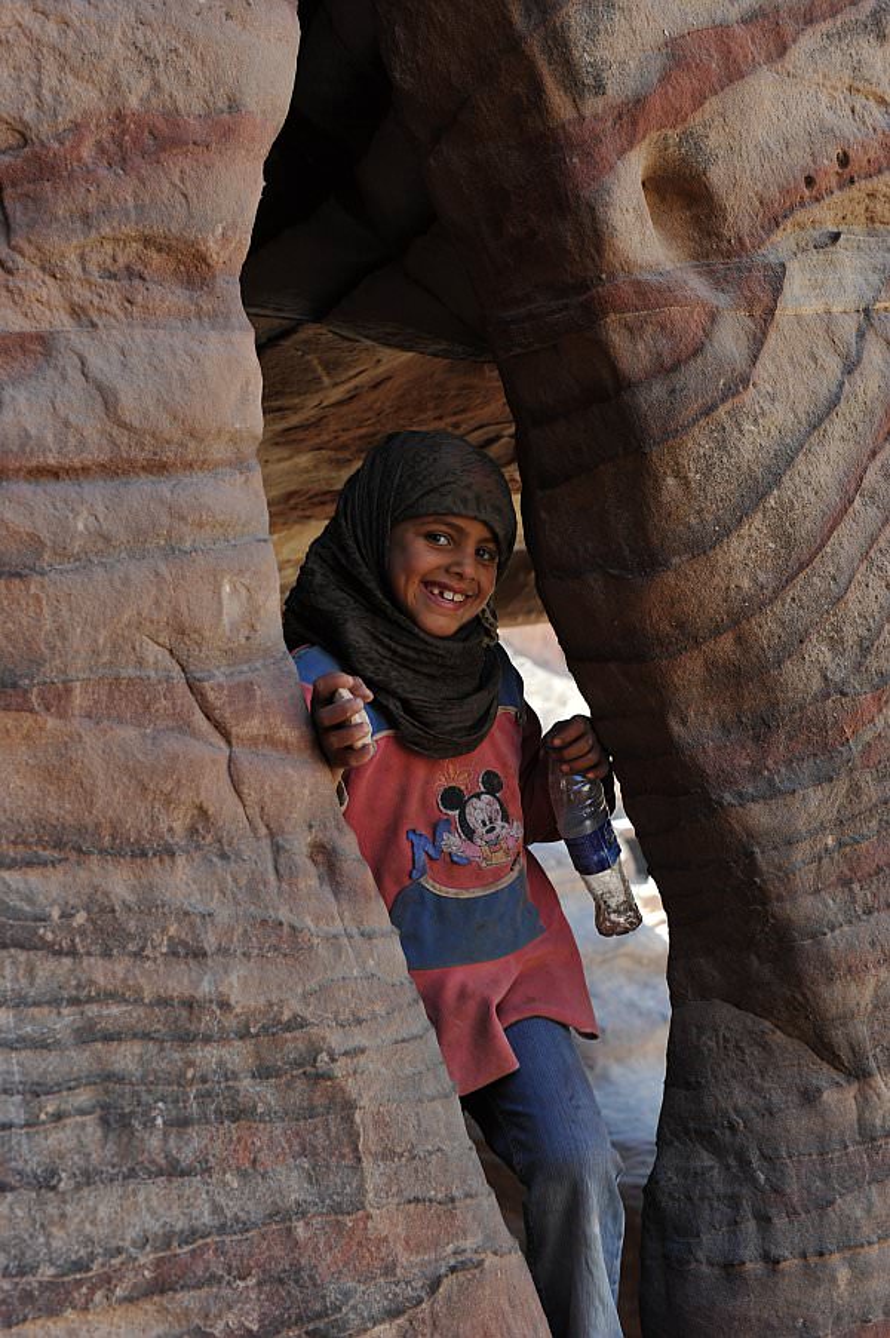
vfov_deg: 38.2
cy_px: 669
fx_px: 1931
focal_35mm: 52
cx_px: 445
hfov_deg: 26.0
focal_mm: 52
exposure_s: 1/160
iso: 400
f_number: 6.3
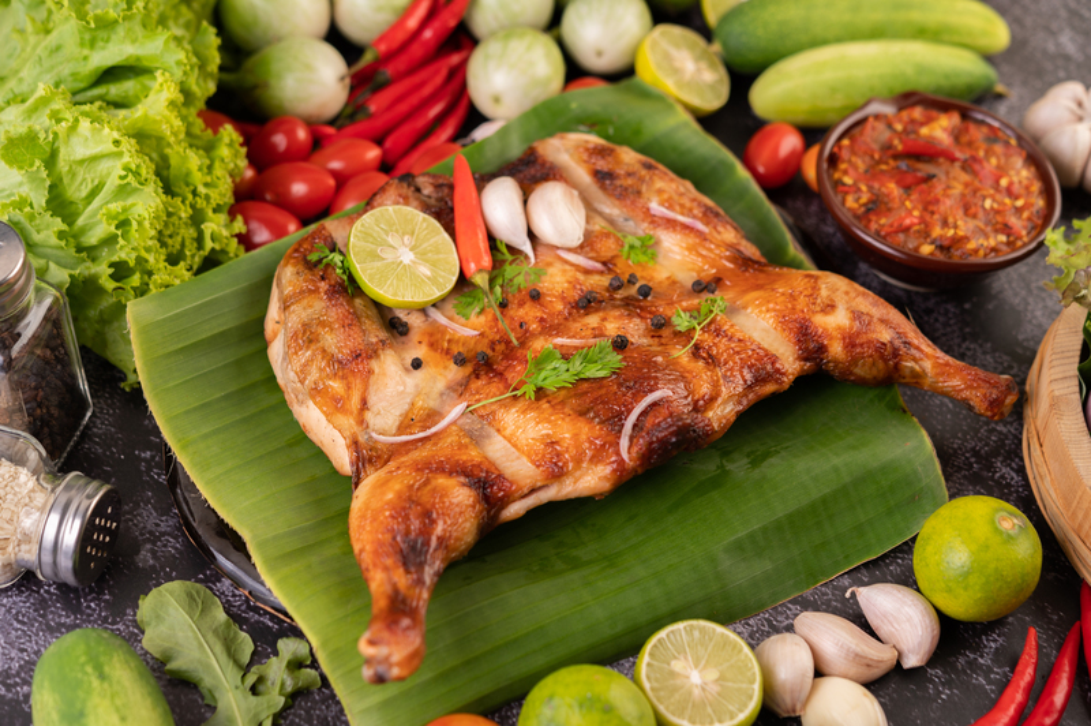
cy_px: 363
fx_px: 1817
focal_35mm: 60
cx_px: 546
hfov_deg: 33.4
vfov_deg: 22.6
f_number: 5.6
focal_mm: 60
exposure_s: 1/100
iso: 100
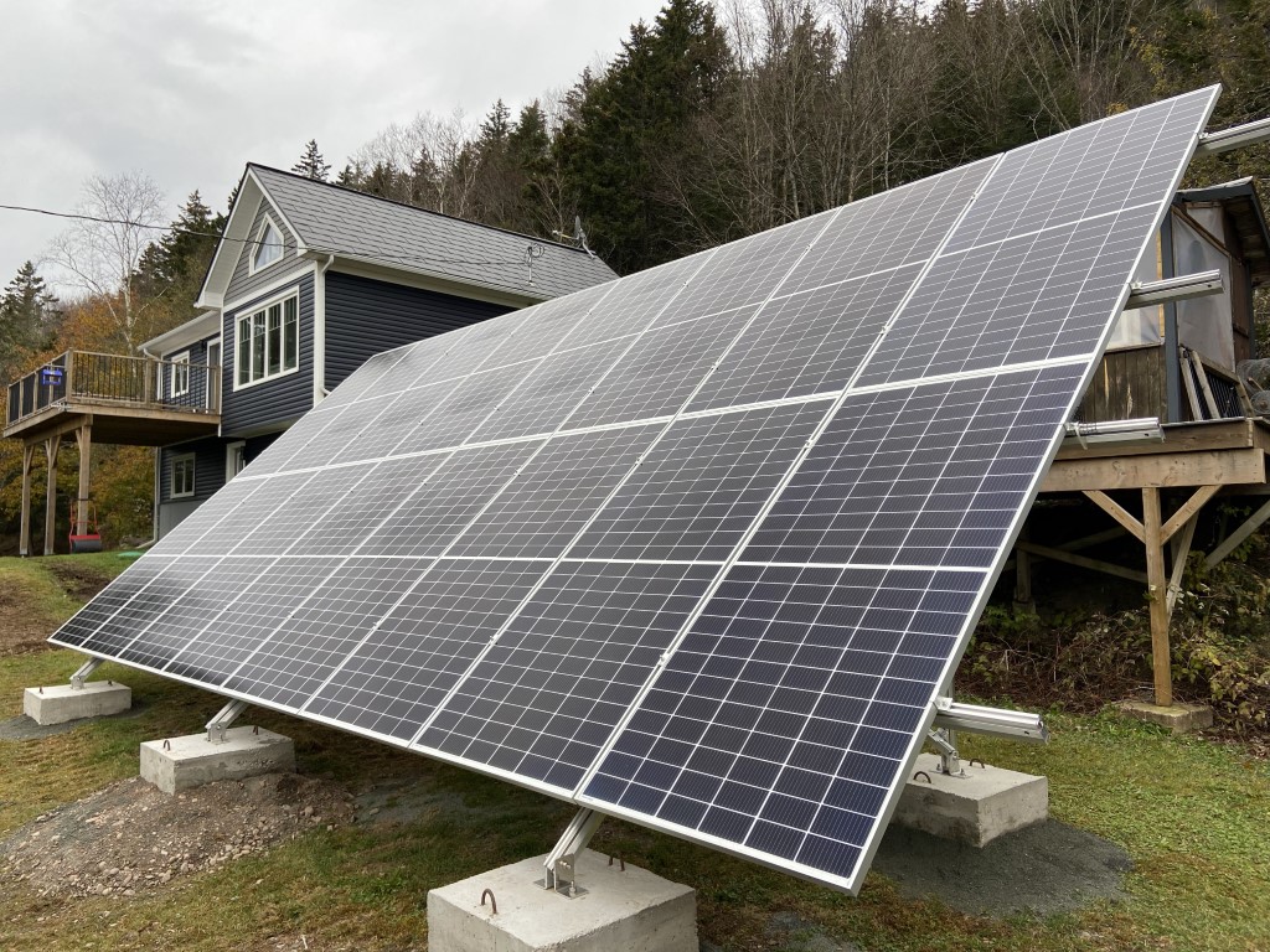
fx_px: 954
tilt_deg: +4.3
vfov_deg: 53.1
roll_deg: +1.5
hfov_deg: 67.3
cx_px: 635
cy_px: 476
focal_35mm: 26
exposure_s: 1/235
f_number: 1.8
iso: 32
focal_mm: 4.25
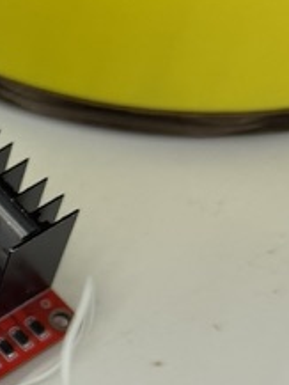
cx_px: -234
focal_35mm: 113
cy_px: 389
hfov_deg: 12.0
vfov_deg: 17.0
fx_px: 1257
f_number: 1.78
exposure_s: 1/120
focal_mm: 6.76
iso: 125
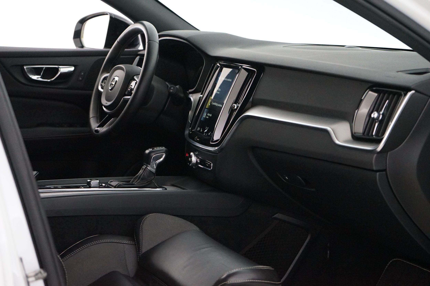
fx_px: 800
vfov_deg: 20.3
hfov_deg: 30.1
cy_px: 143
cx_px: 215
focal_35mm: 67
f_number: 5.6
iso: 6400
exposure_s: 1/30
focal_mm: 67
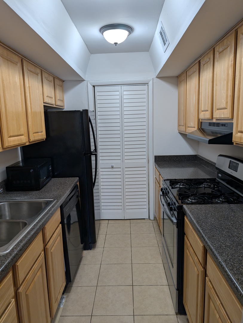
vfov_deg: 71.5
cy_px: 162
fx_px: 224
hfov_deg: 56.9
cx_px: 122
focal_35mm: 24
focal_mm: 6.9
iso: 46
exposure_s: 1/120
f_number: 1.68
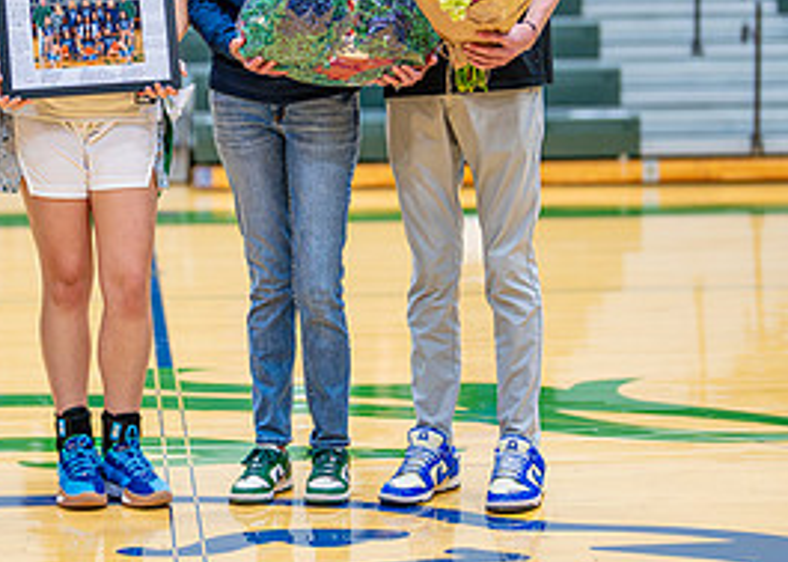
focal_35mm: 125
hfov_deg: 16.0
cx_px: 231
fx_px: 2796
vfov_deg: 11.4
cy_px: 84
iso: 640
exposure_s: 1/500
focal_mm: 50
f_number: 1.2
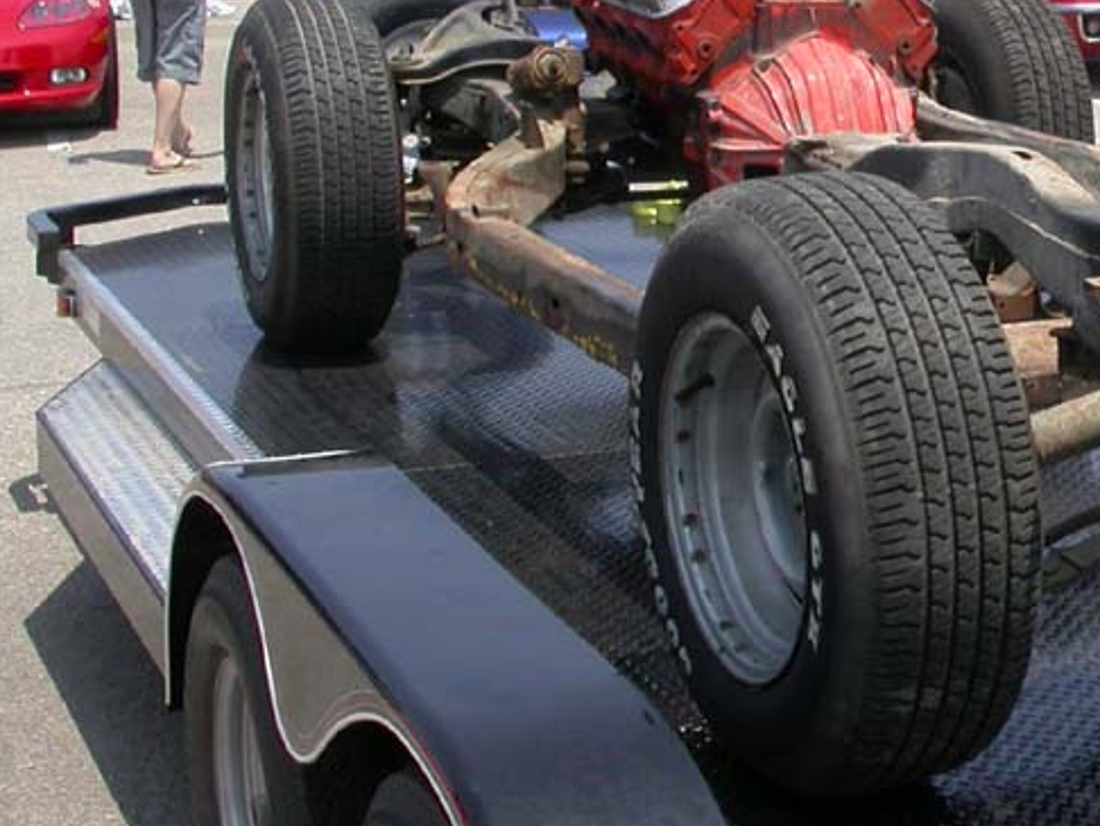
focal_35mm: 80
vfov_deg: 18.3
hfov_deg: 23.5
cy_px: 172
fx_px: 2543
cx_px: 1062
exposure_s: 1/341
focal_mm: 7.85
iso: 100
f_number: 6.7
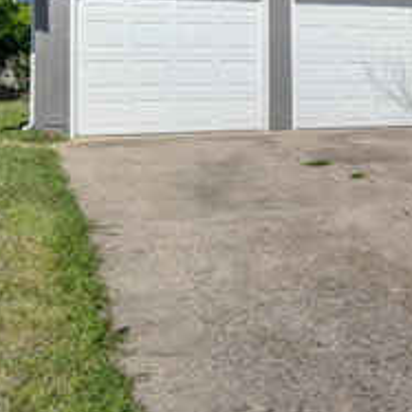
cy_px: 66
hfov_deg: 25.0
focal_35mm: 63
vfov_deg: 26.6
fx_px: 848
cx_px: 476
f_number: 6.7
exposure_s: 1/500
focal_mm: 27
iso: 100
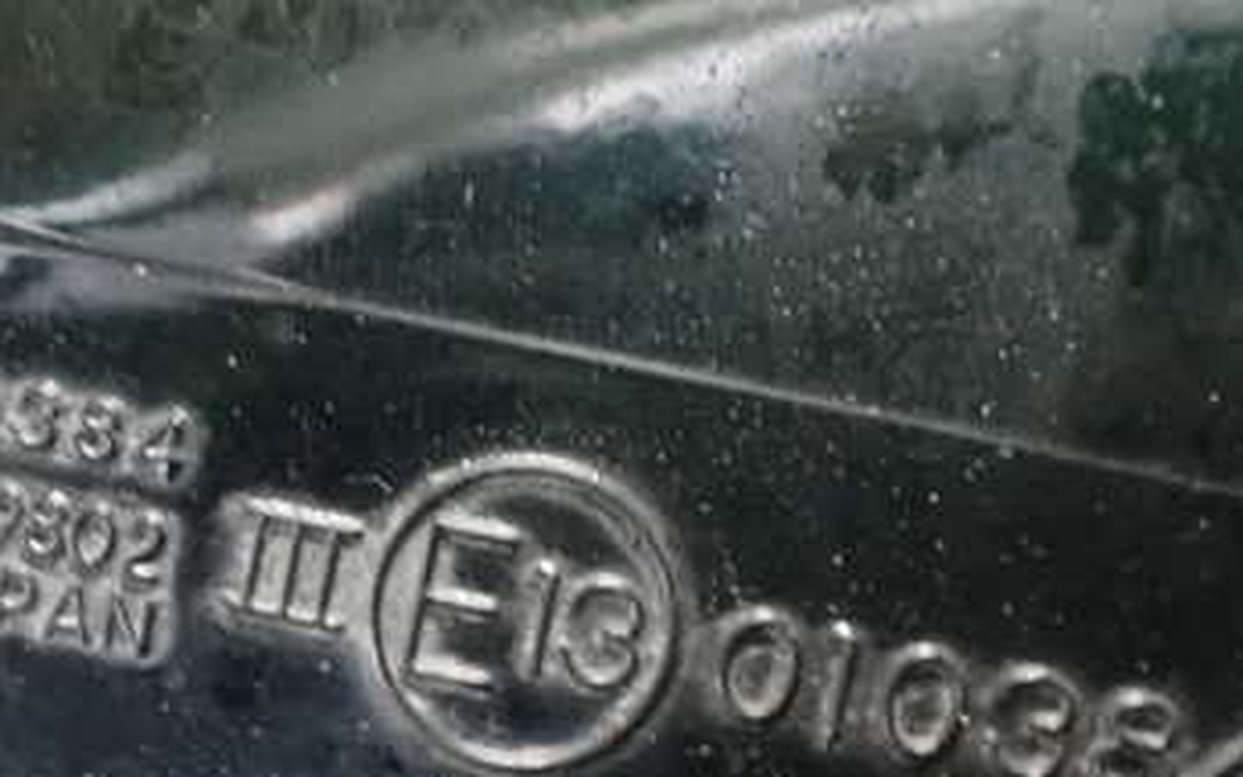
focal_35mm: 55
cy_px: 605
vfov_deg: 23.3
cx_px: 326
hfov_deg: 36.1
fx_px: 1863
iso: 1600
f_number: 2.3
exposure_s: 1/30
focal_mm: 5.4
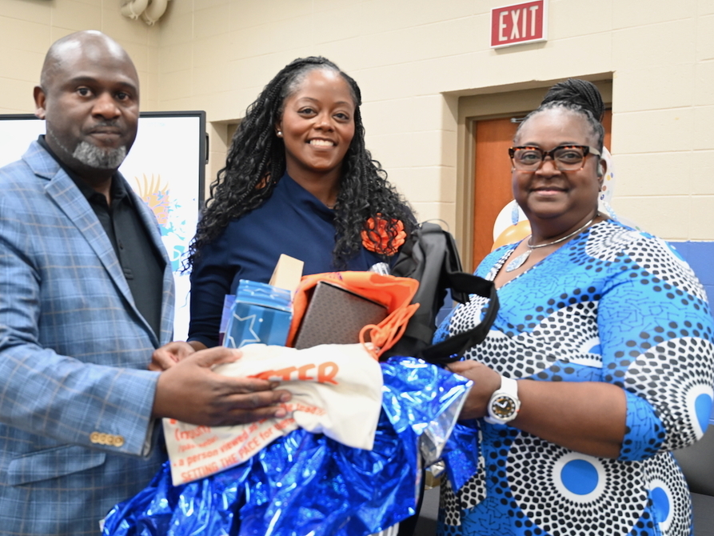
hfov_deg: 43.7
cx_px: 307
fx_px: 887
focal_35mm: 43
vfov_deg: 33.6
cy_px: 272
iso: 3200
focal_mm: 39
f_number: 4
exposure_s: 1/80
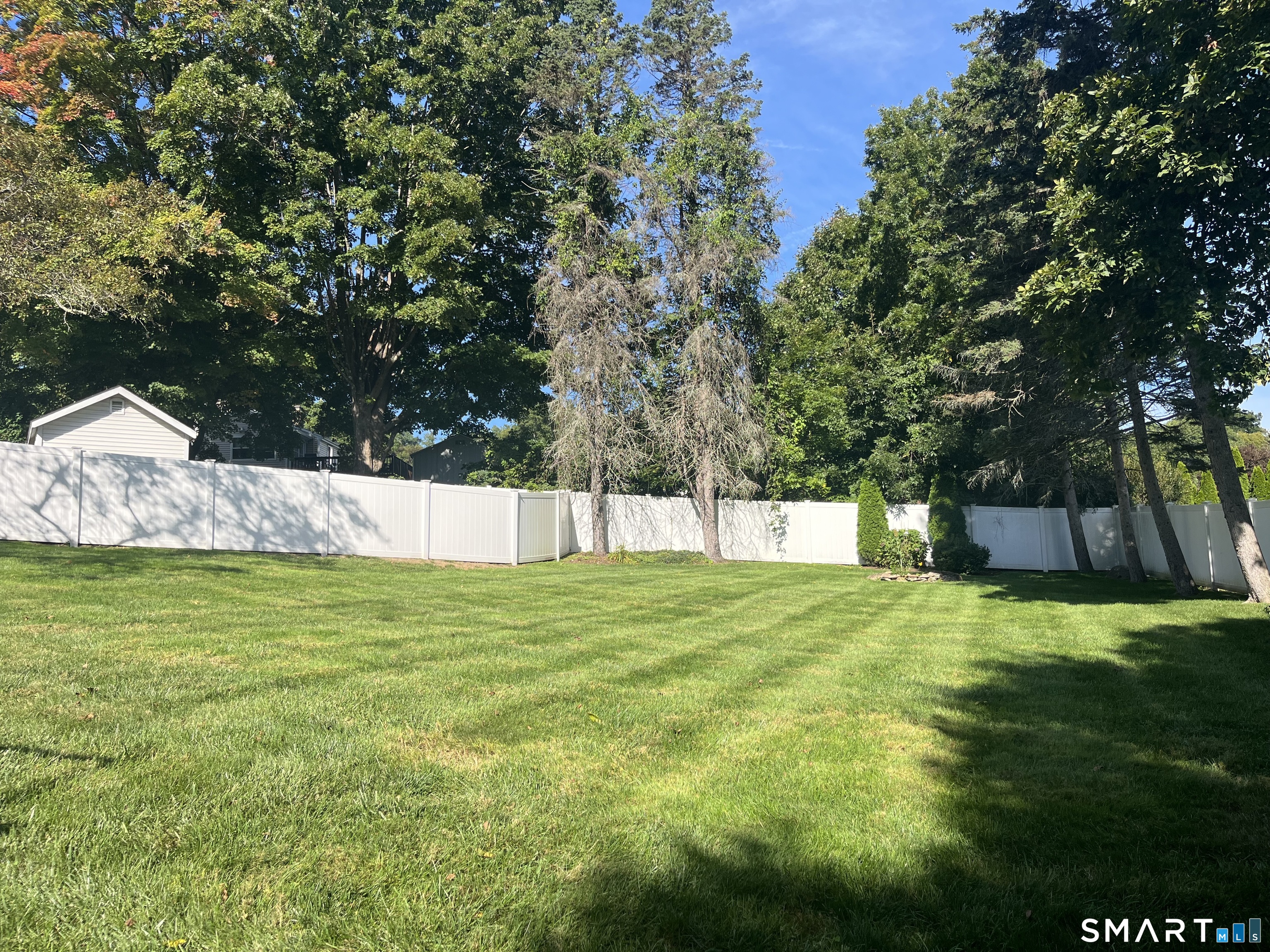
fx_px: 954
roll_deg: +2.2
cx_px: 635
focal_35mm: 26
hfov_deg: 67.3
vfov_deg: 53.1
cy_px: 476
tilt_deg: +7.6
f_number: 1.6
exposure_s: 1/1890
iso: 50
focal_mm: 5.1
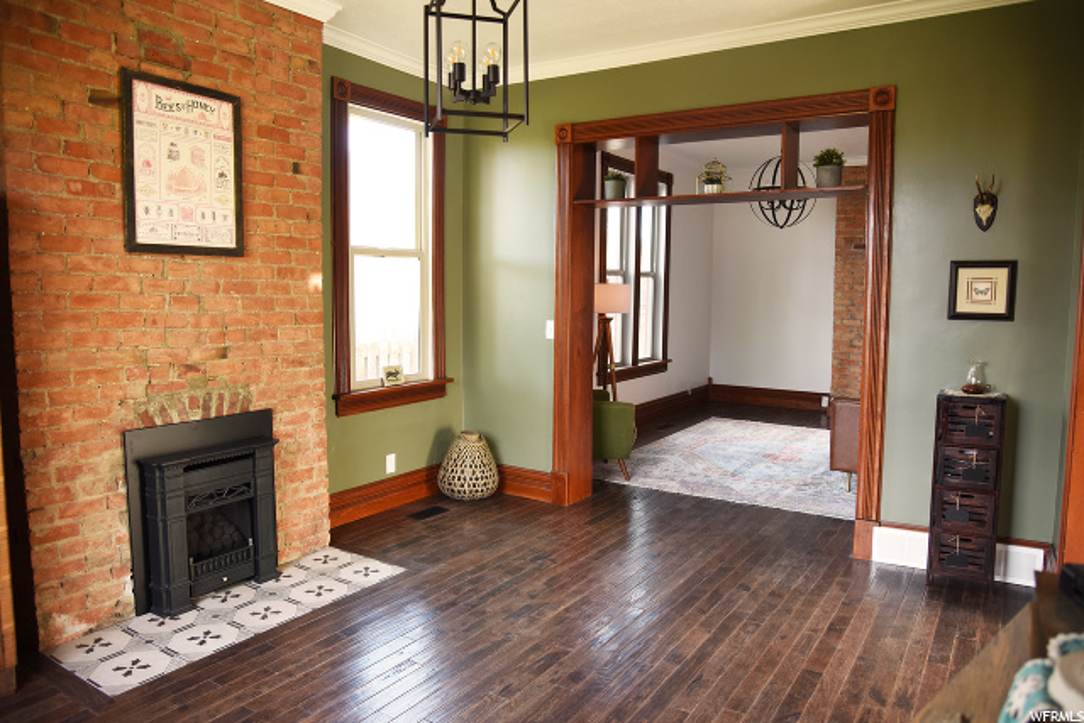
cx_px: 542
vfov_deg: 53.2
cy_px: 362
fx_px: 723
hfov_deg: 73.7
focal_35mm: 24
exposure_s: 1/60
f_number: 4
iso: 500
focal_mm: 24
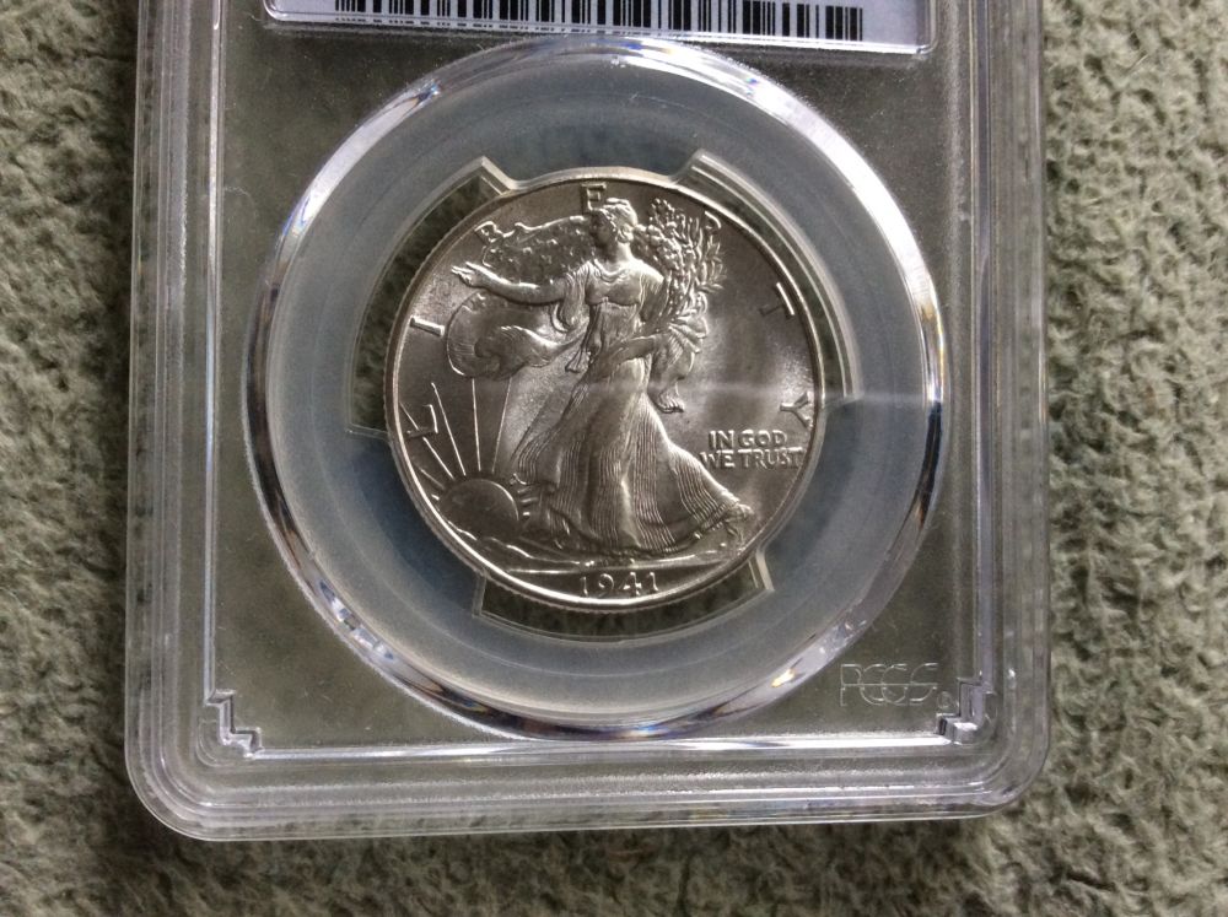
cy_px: 458
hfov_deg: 56.9
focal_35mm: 32
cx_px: 614
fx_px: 1134
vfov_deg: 44.1
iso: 125
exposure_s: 1/24
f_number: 2.4
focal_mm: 3.3
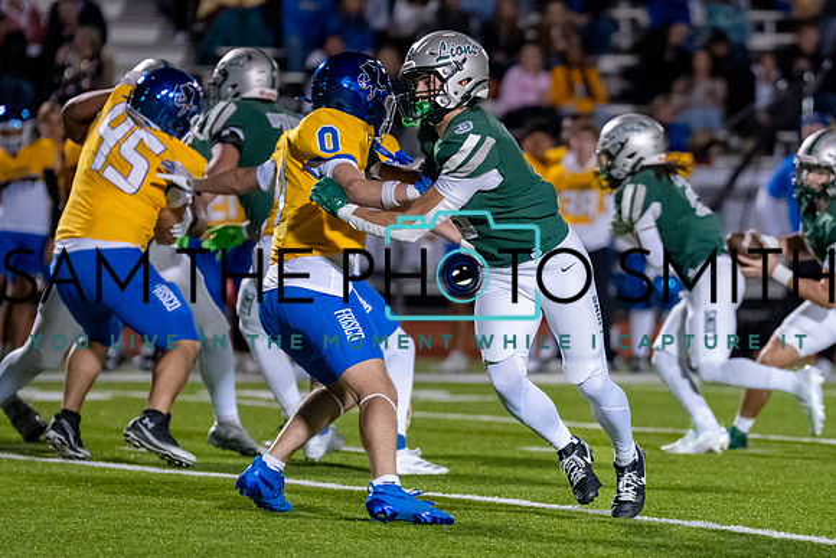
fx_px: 8729
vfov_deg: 3.7
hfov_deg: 5.5
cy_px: 351
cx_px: 592
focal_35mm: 376
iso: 3200
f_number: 2.8
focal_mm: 200
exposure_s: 1/1000
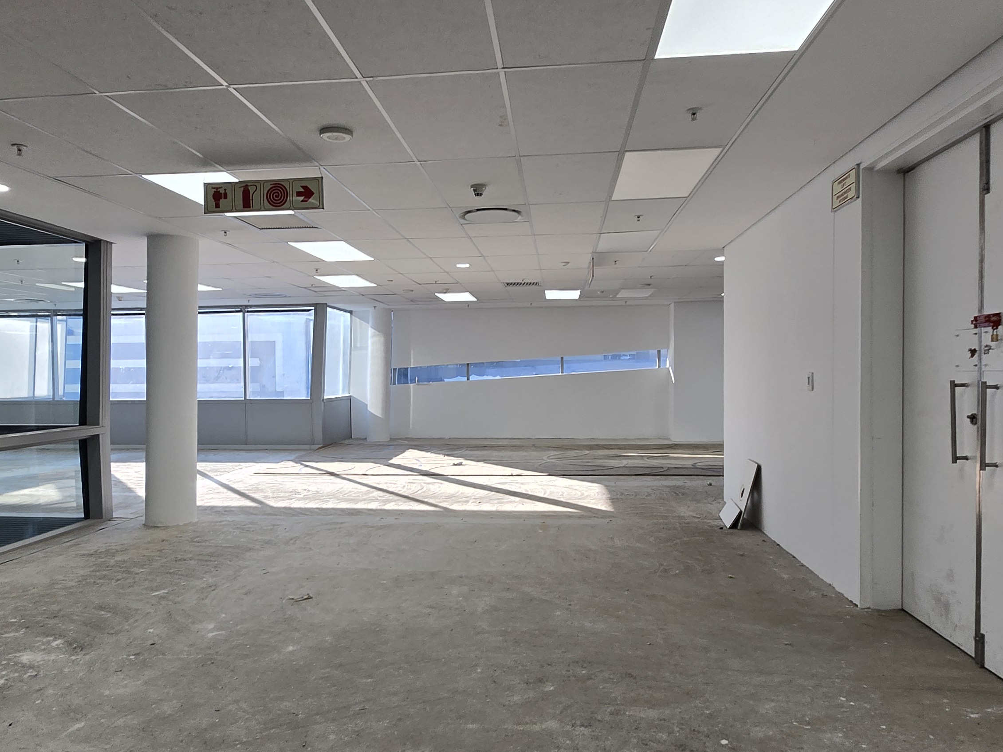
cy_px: 395
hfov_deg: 73.9
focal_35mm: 23
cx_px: 479
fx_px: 666
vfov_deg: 58.9
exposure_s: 1/50
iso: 25
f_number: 2.2
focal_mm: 1.7
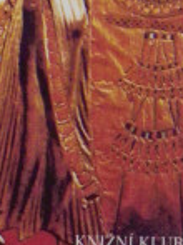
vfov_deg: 8.9
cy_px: -159
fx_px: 1511
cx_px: -77
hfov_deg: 6.8
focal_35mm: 214
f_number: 4.2
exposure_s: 1/60
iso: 640
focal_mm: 8.7
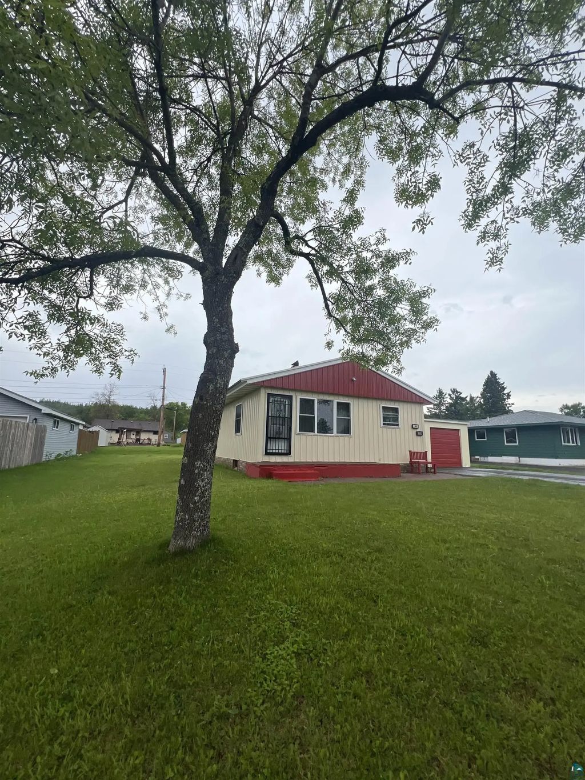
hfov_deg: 89.9
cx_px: 292
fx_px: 293
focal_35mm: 13
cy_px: 390
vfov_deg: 106.2
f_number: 1.8
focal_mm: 1.57
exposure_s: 1/911
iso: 32
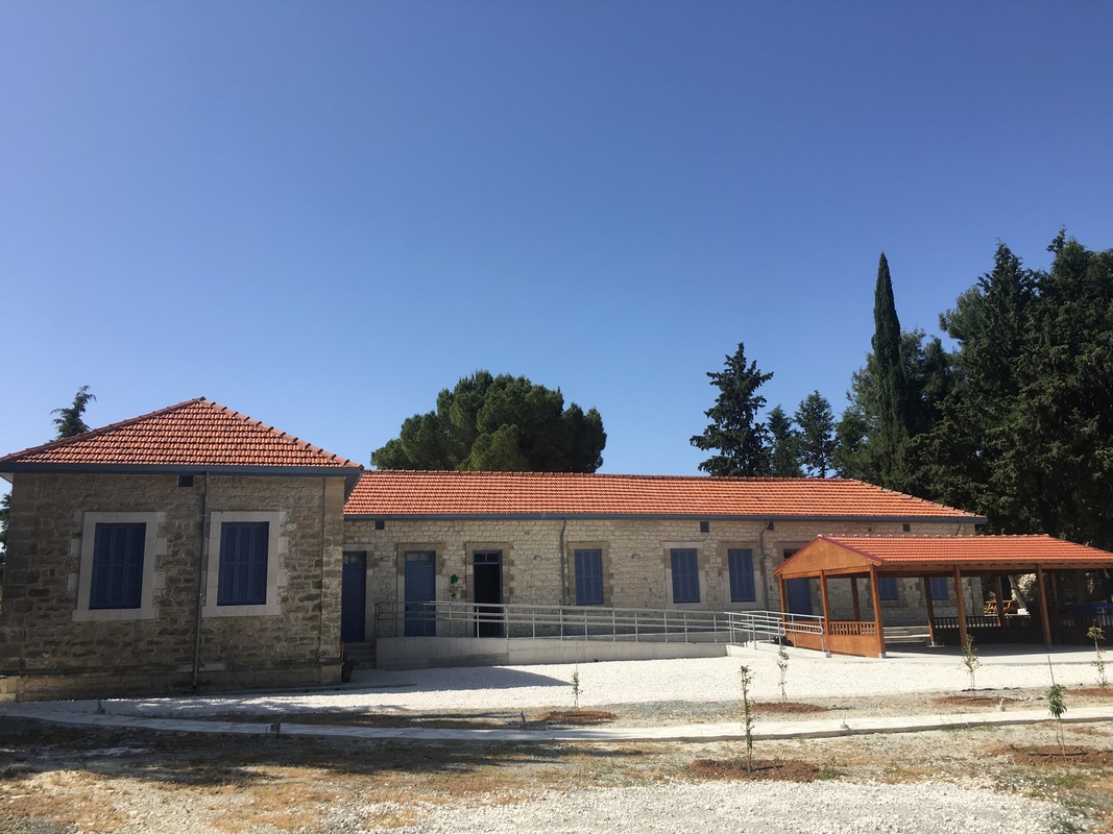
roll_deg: +1.0
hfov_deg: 61.7
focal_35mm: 29
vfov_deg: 48.2
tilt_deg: +13.3
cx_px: 556
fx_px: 932
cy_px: 417
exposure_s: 1/1637
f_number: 2.2
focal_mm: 4.15
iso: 25
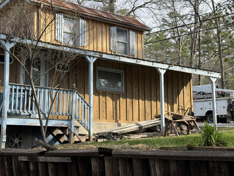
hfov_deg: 31.6
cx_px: 94
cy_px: 78
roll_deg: +0.4
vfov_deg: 24.0
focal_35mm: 61
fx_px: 412
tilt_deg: +9.3
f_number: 1.78
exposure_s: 1/1330
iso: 64
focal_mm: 6.76
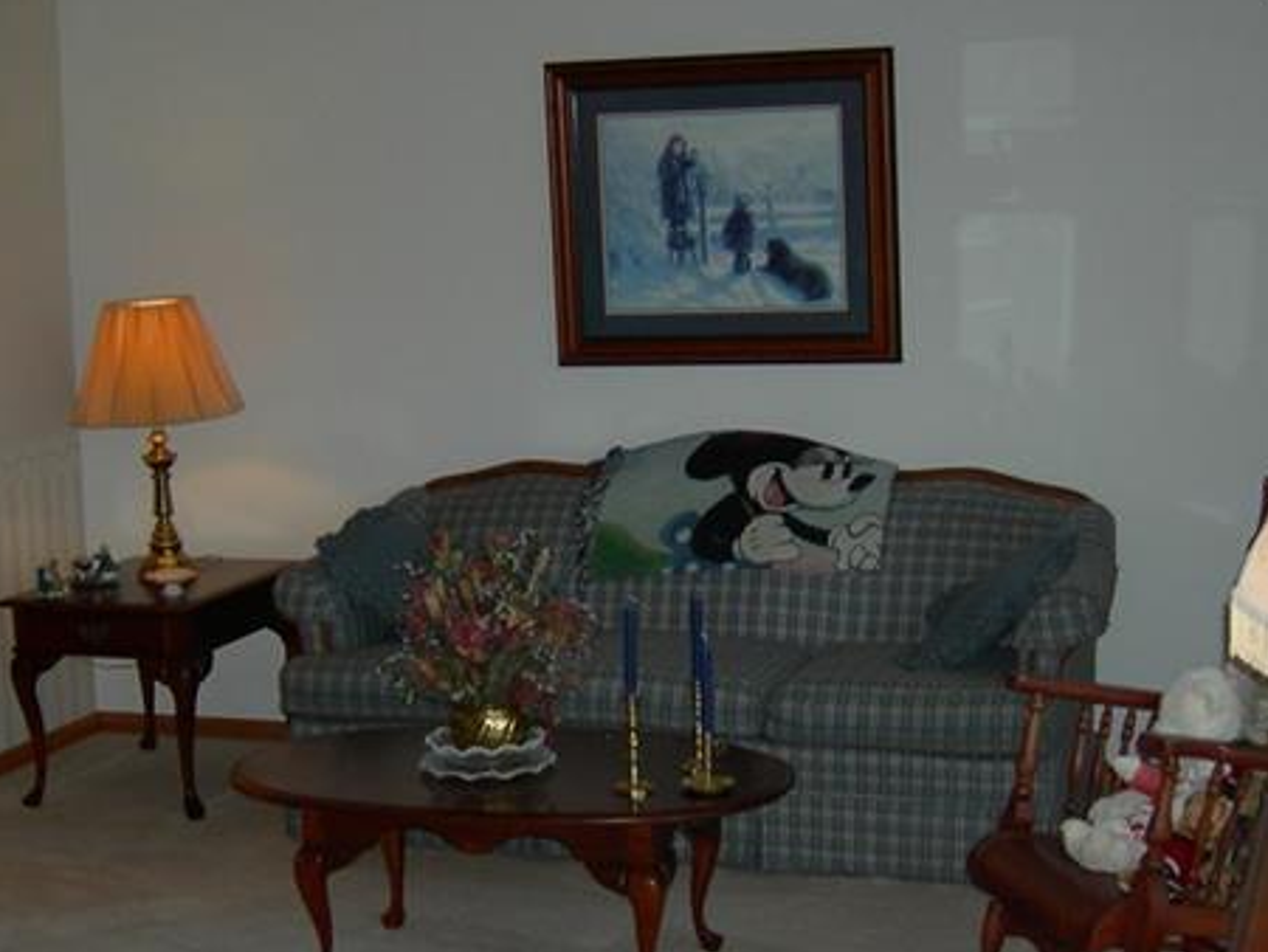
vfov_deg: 22.9
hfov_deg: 30.2
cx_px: 651
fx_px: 2346
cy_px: 513
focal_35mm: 64
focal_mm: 7.5
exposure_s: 1/60.1
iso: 80
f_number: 2.7
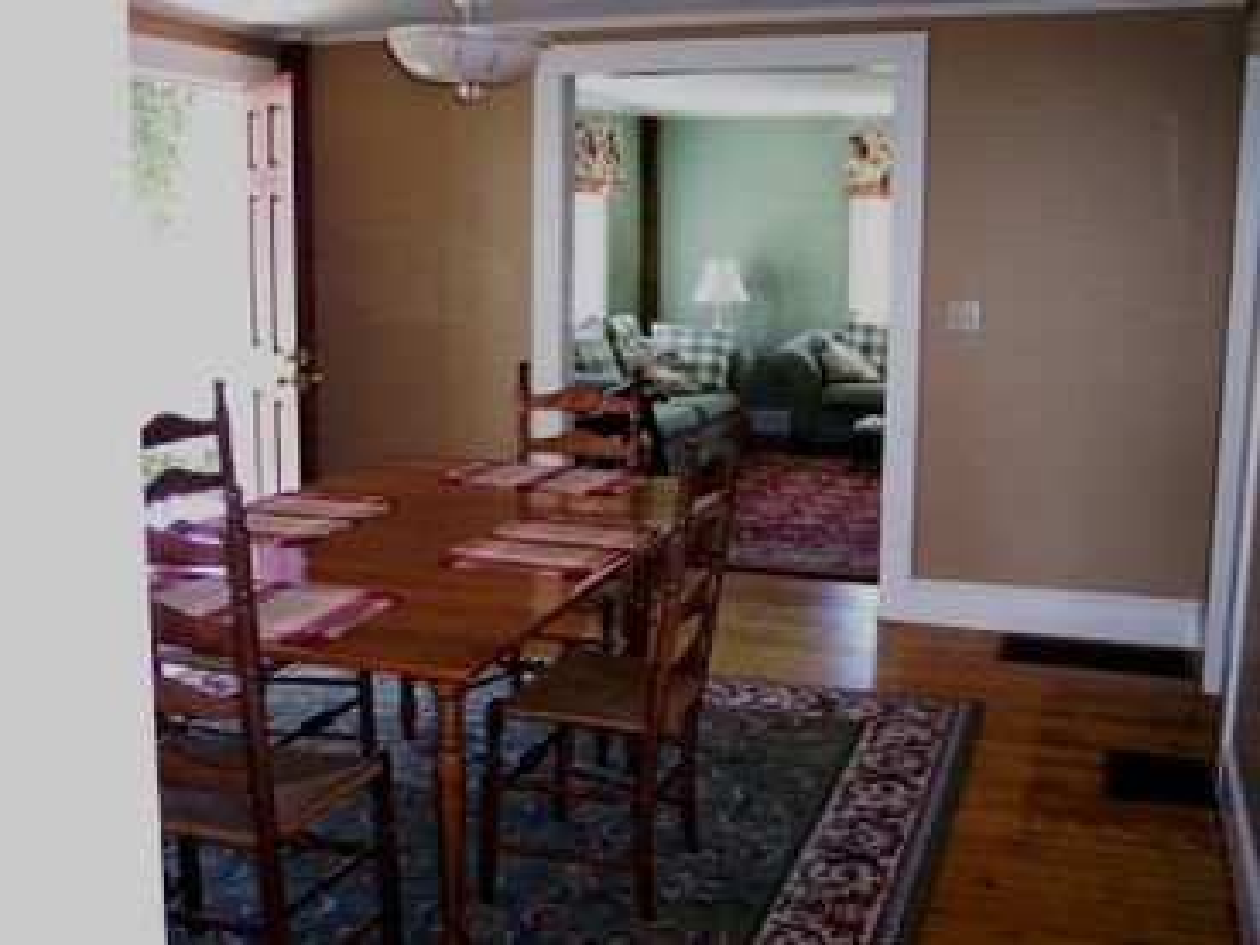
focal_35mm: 38
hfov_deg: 49.0
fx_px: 1383
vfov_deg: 37.7
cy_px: 472
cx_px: 630
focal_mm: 8
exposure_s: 1/30
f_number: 2.8
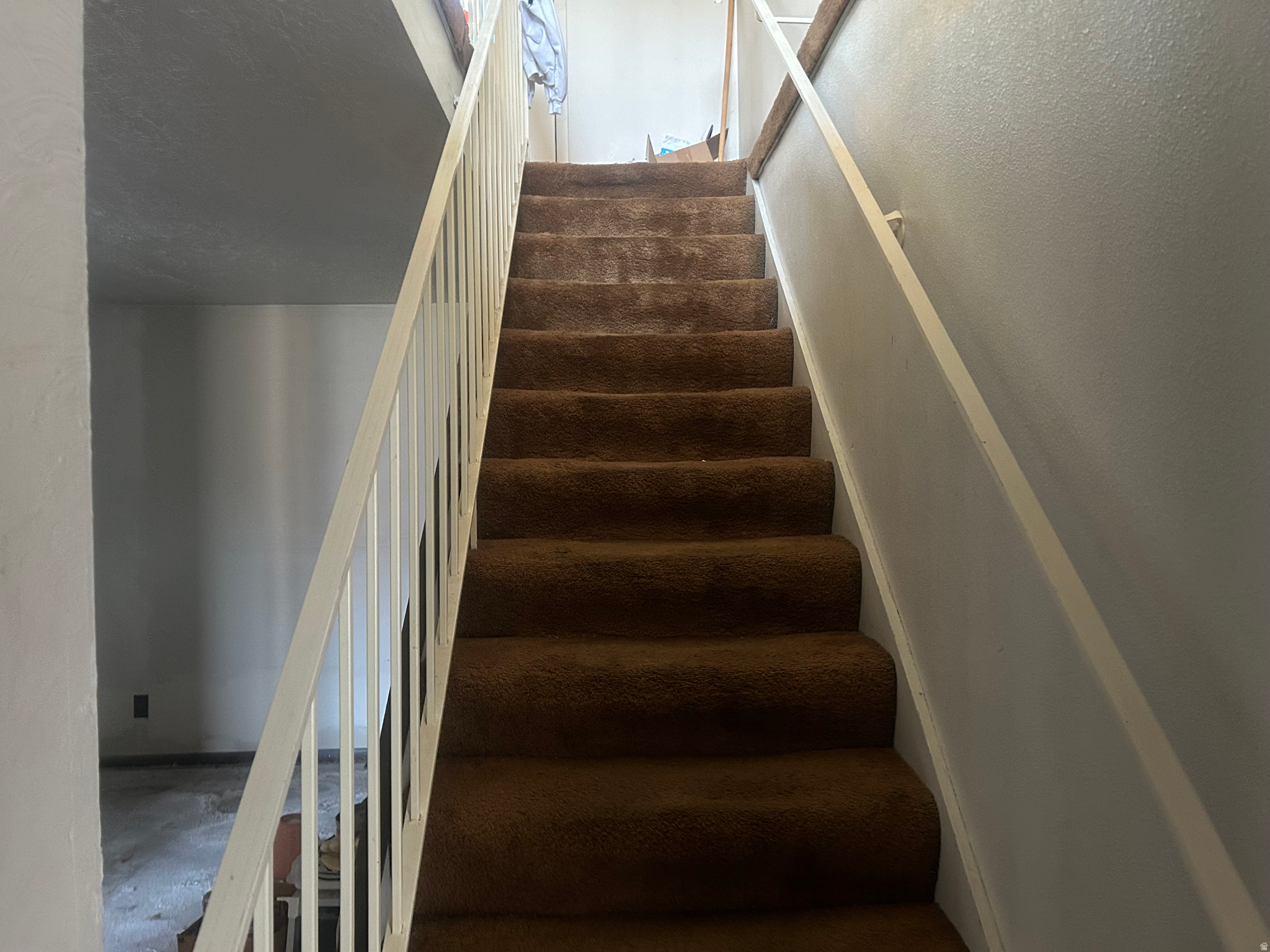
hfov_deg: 67.3
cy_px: 476
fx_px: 954
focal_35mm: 26
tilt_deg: -1.4
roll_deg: +1.1
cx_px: 635
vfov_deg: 53.1
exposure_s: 1/30
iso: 500
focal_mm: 5.7
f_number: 1.5
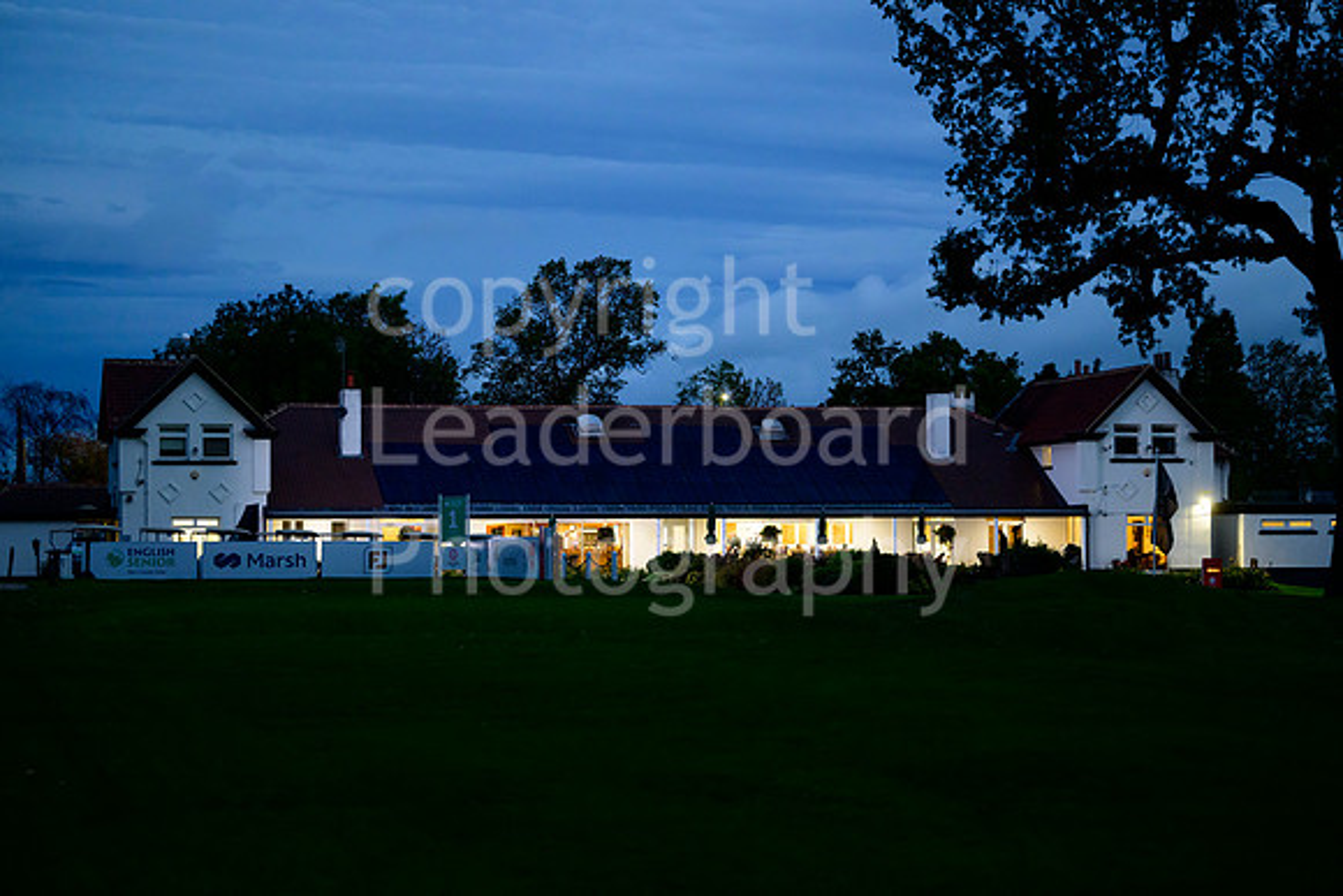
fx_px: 3246
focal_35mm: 87
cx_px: 672
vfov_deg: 15.7
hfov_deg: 23.4
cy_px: 448
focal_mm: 87
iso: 2500
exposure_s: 1/125
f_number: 2.8
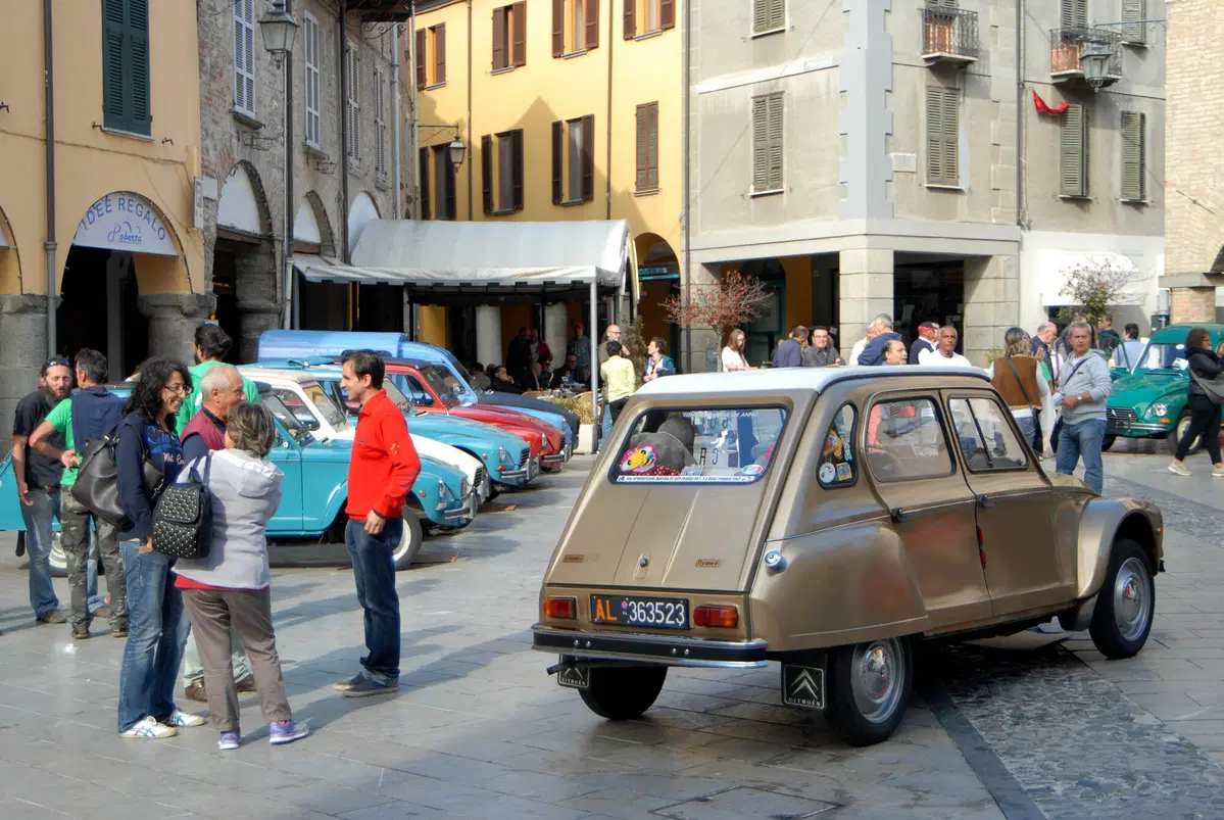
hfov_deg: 33.4
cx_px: 612
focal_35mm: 60
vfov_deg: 22.7
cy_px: 410
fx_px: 2043
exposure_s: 1/90
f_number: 5
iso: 100
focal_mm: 40
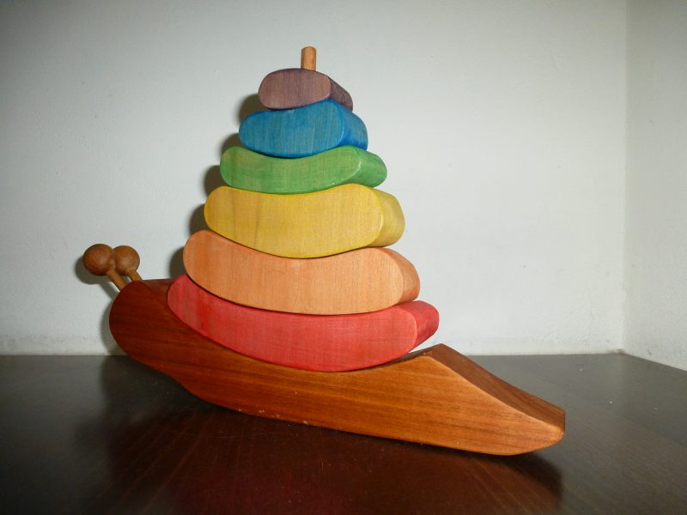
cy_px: 258
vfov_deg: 56.8
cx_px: 344
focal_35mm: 24
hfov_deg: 71.6
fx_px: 476
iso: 400
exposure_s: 1/30
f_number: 3.3
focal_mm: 4.3
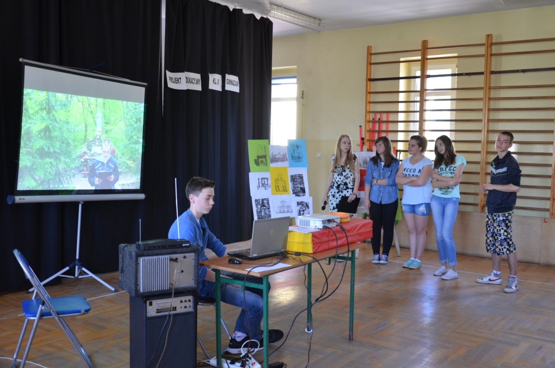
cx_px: 278
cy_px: 184
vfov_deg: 35.3
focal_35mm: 38
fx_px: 577
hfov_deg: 51.4
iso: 800
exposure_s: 1/50
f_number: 4
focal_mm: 25
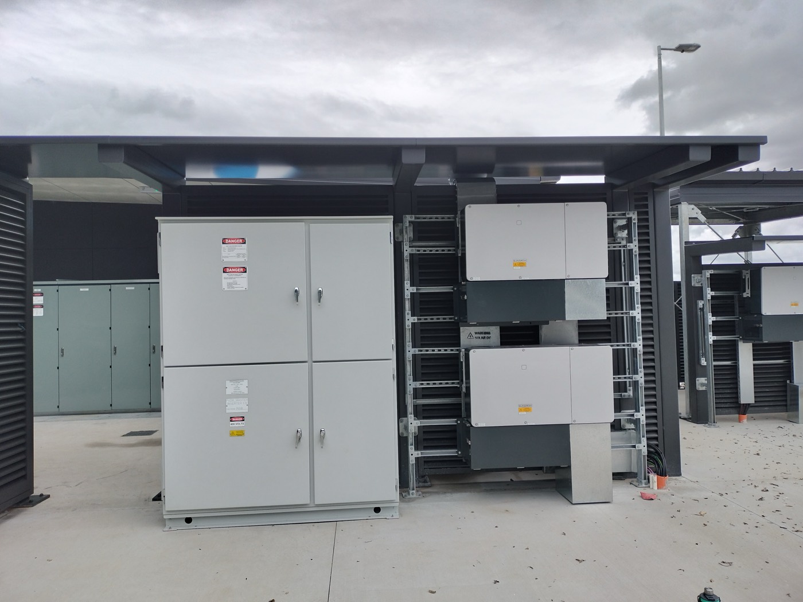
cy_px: 301
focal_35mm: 26
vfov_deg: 53.1
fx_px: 603
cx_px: 402
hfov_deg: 67.3
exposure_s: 1/430
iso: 50
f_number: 1.7
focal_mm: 4.71
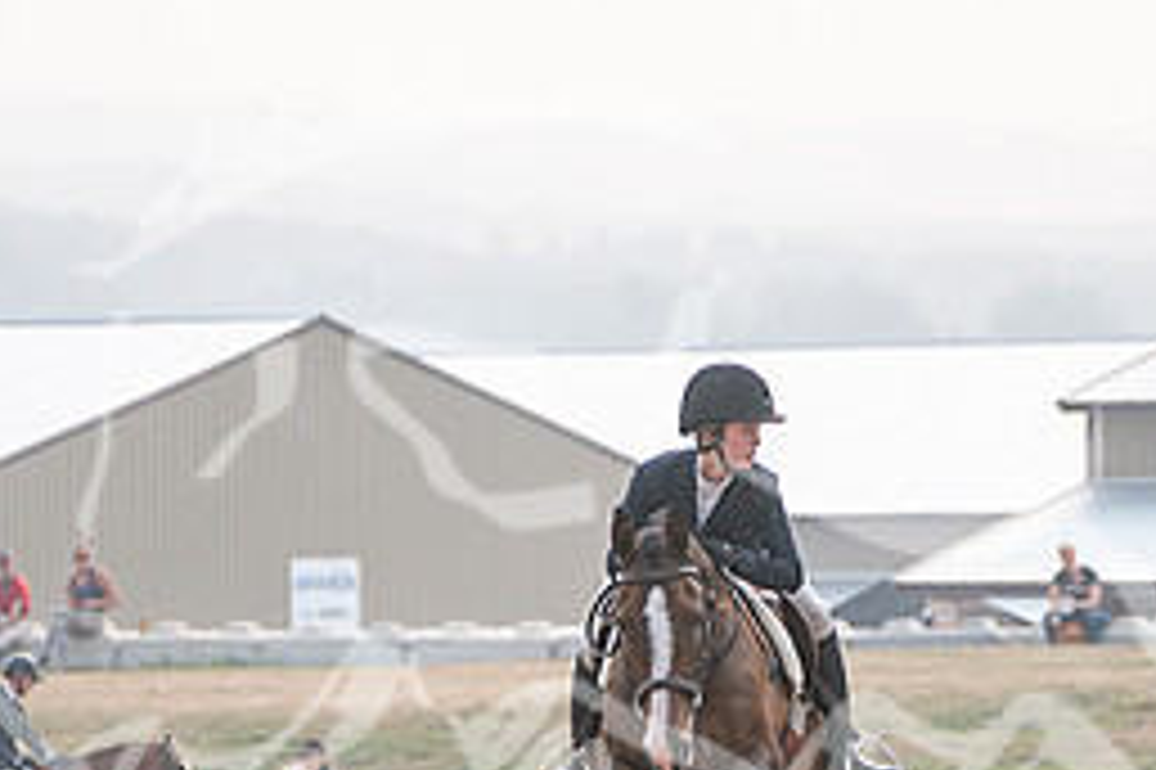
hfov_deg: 4.4
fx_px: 15146
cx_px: 652
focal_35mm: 472
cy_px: 700
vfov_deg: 2.9
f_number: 5.6
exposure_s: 1/1000
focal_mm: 209
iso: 500
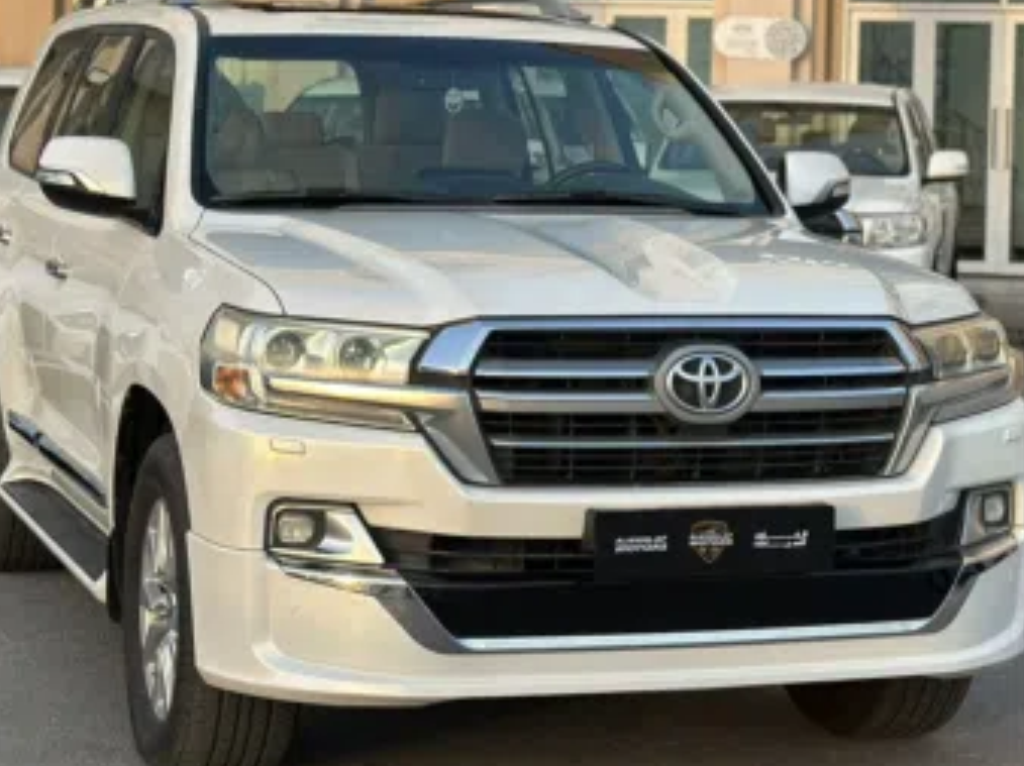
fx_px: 2690
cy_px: 145
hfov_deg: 21.5
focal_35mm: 91
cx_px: 570
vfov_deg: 16.1
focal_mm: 6.86
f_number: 1.78
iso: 80
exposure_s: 1/441
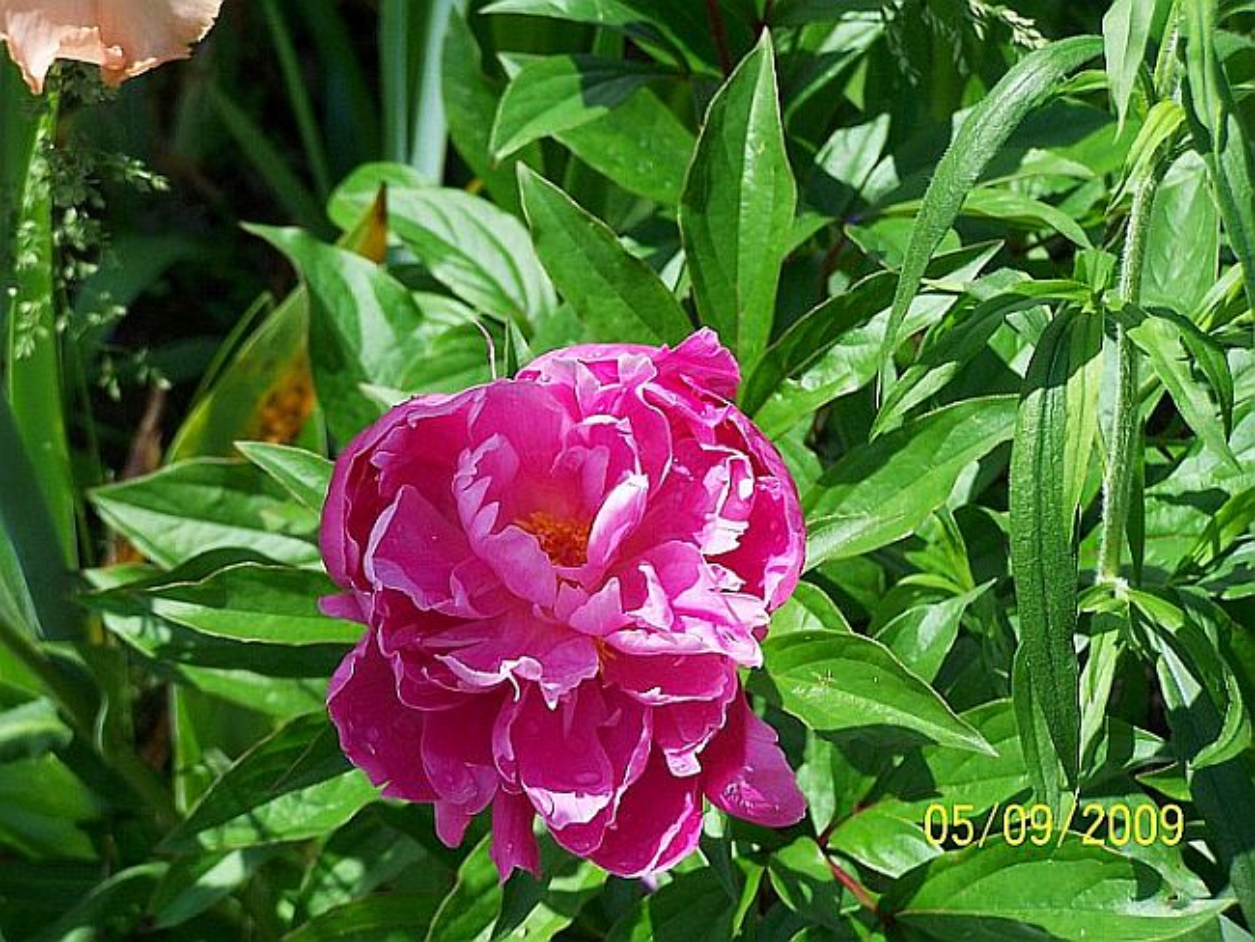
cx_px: 628
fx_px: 5041
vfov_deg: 10.7
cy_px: 471
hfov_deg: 14.2
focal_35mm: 139
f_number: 3.2
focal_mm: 23.1
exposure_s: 1/750
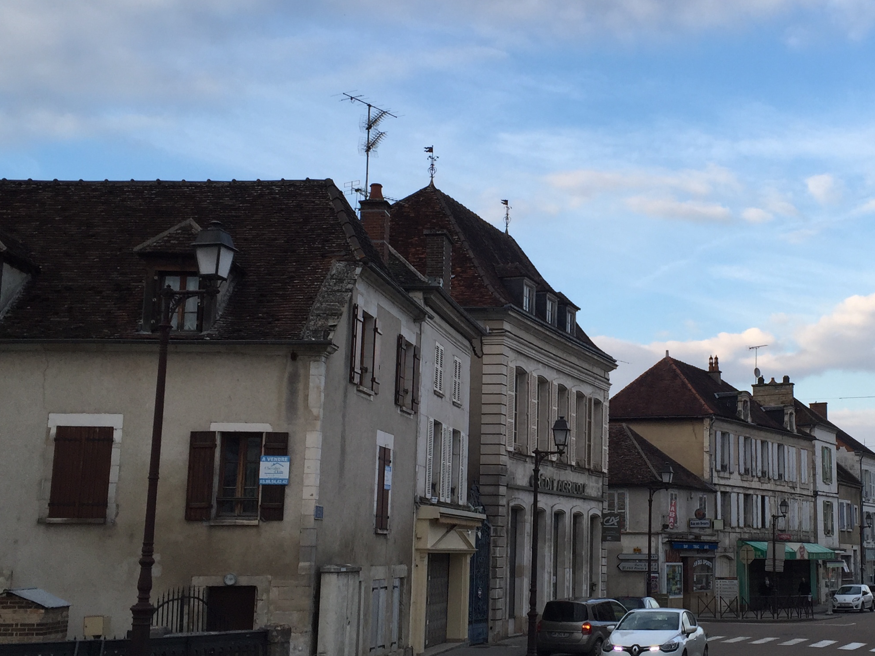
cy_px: 341
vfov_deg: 30.3
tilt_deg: +10.0
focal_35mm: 48
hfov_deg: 39.0
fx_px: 1213
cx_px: 609
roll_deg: -0.7
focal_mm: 4.15
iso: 32
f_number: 2.2
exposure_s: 1/581
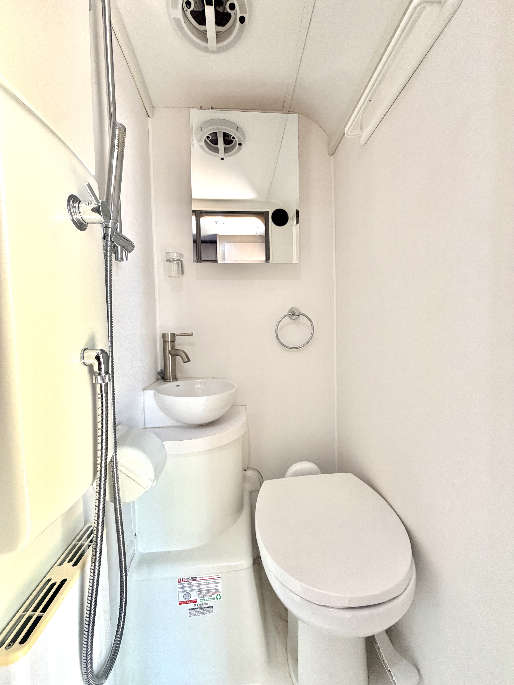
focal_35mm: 14
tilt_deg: -2.1
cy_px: 342
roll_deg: +0.1
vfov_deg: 102.1
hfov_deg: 85.7
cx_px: 257
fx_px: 277
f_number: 2.2
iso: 320
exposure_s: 1/78
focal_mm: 2.22
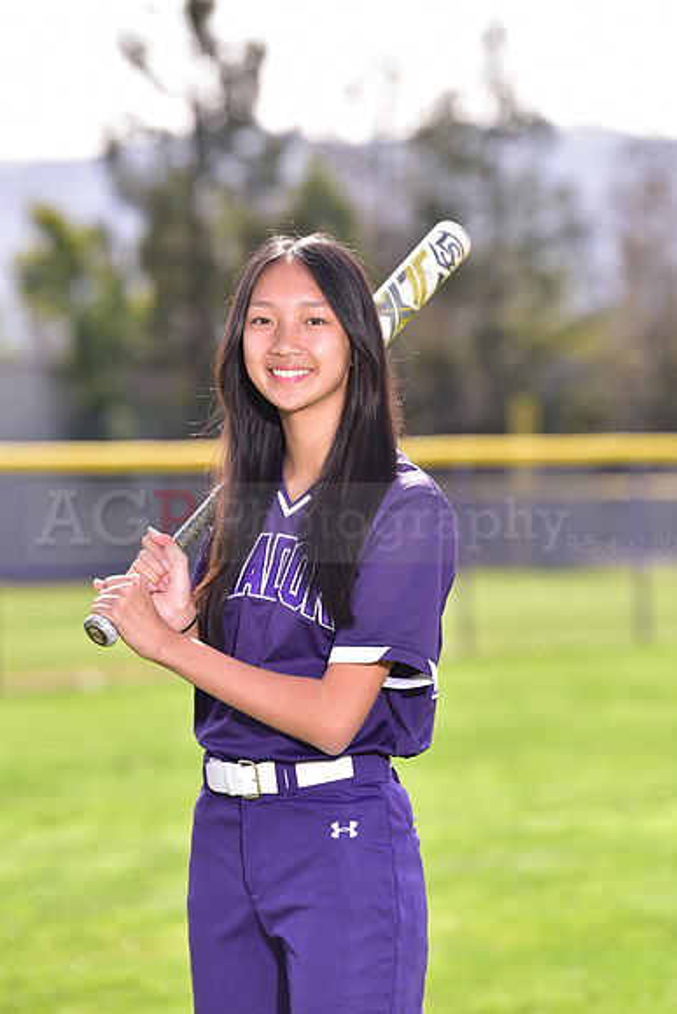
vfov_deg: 12.1
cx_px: 338
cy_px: 507
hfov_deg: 8.1
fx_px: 4792
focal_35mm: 170
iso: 80
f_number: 4.5
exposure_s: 1/250
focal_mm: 170
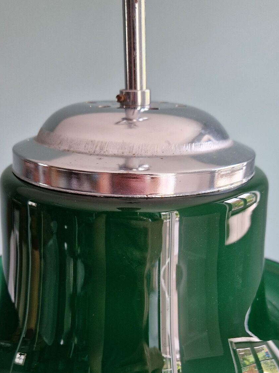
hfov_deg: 35.1
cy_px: 268
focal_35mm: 41
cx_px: 140
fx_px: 441
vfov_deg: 44.6
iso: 250
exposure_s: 1/100
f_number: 1.8
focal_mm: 5.4
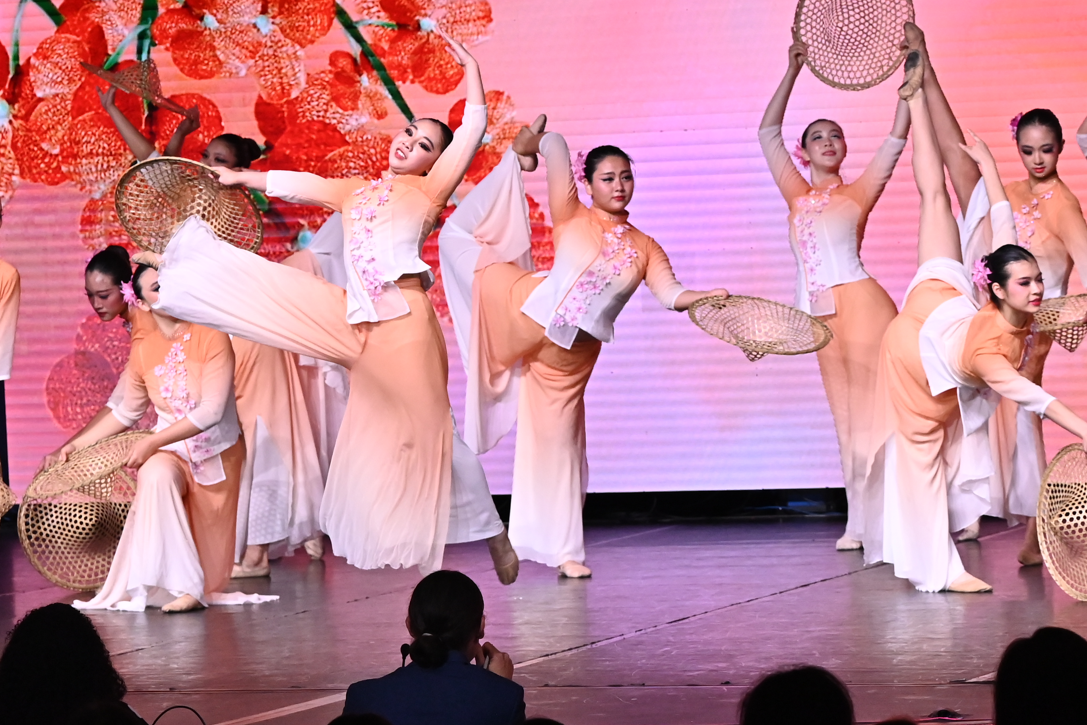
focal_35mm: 177
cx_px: 599
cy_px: 242
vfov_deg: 7.8
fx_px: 5344
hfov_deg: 11.6
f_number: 5
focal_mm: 82
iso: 2500
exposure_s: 1/1250
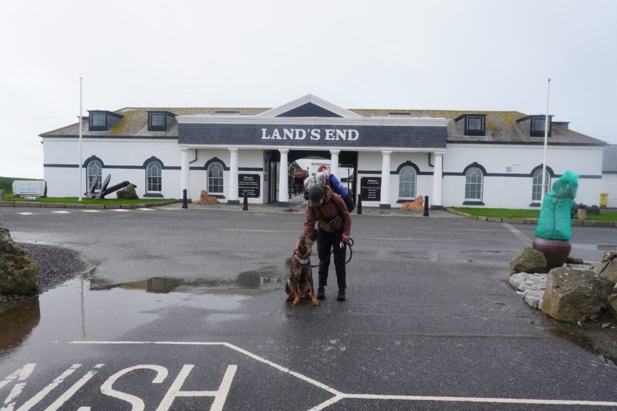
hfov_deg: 71.5
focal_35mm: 25
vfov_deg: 51.3
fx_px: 428
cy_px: 208
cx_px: 309
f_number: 5
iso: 100
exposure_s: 1/200
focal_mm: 16
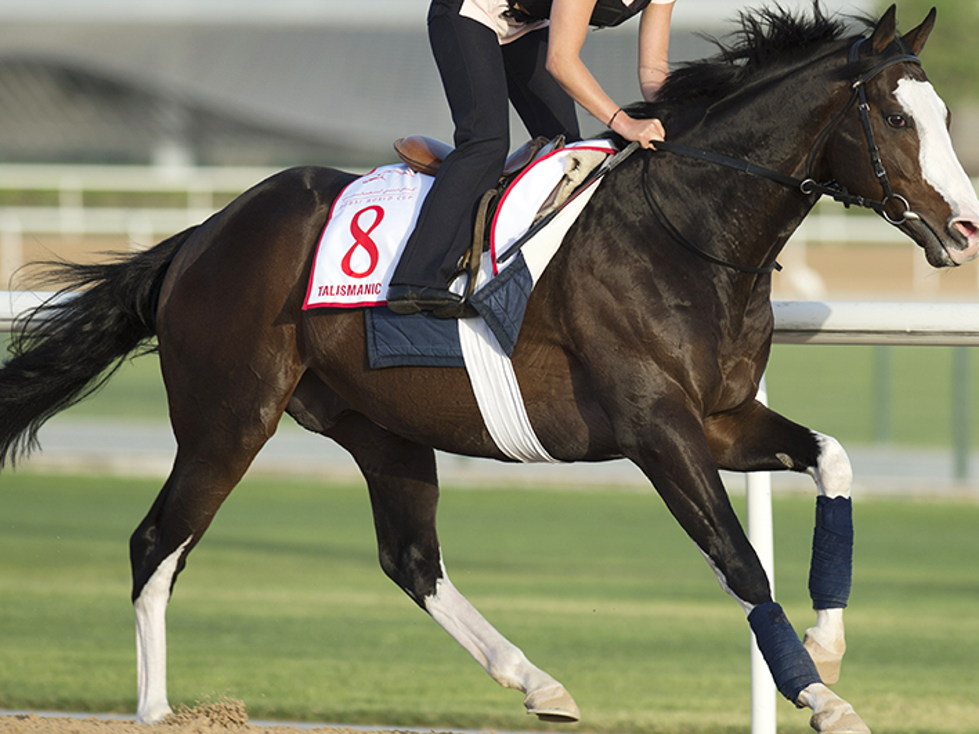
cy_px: 292
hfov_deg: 4.1
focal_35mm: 489
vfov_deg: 3.0
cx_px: 575
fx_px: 13830
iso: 200
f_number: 4.5
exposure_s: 1/1250
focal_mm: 300
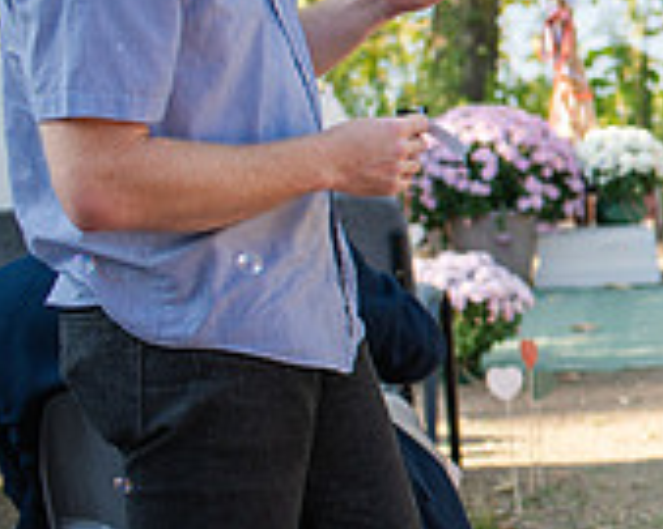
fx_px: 2216
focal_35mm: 113
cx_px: 1095
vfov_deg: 13.6
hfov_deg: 15.3
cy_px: 161
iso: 320
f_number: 3.2
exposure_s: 1/640
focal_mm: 35
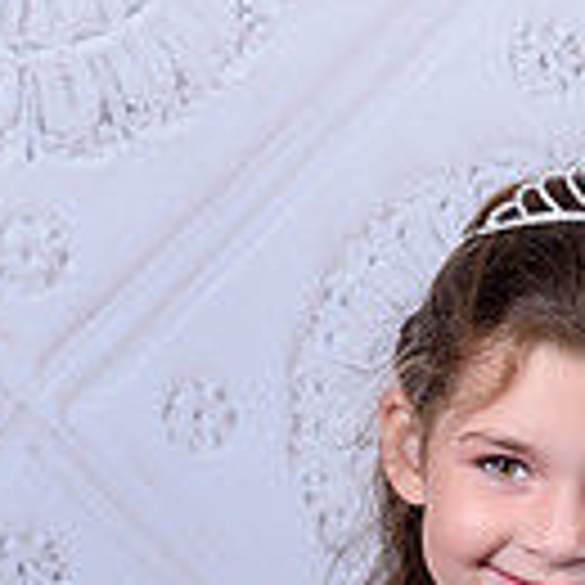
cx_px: 849
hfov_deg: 7.2
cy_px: 393
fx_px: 4589
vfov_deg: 7.3
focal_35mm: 240
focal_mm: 50
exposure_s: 1/200
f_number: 5.6
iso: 100
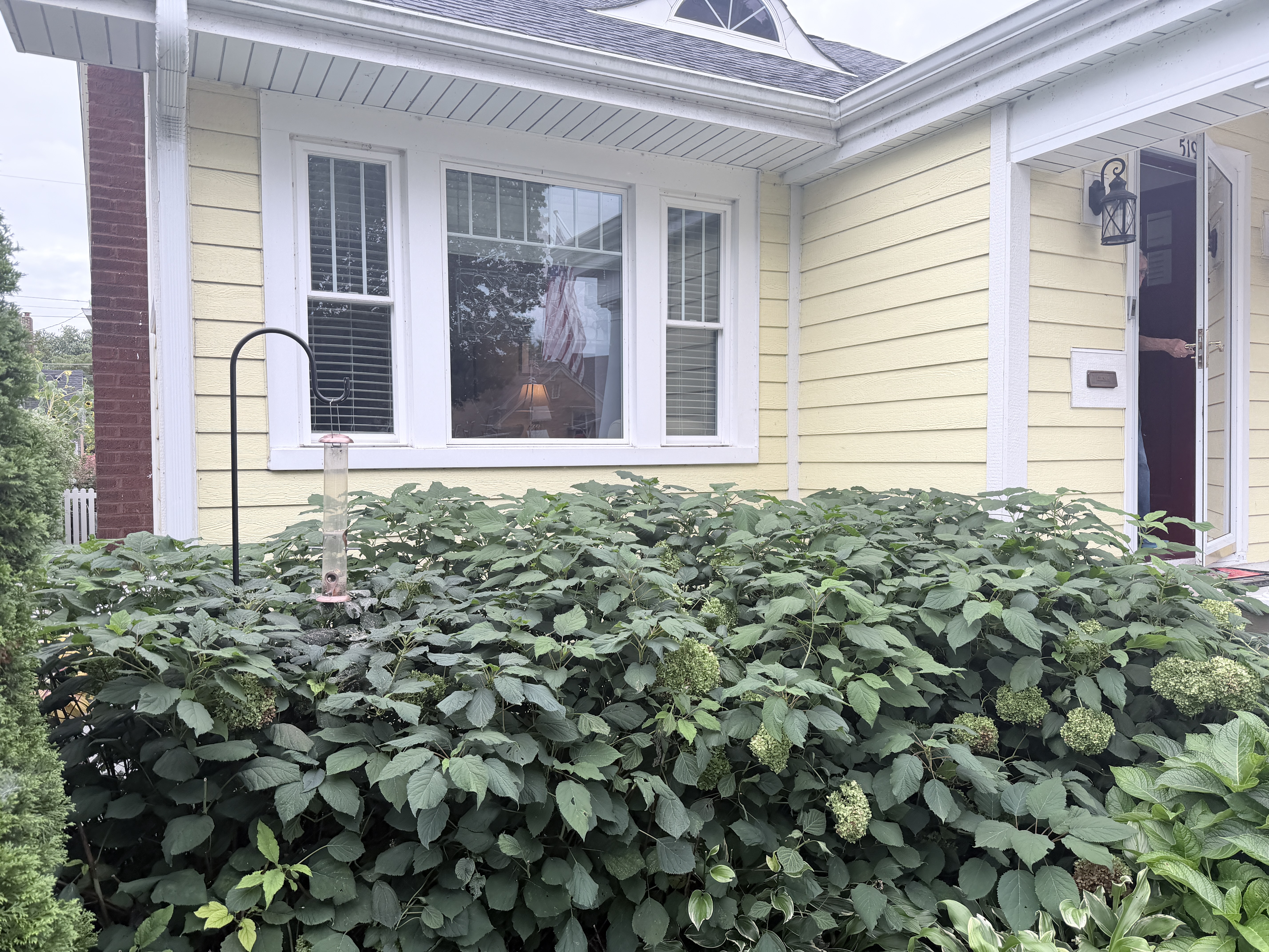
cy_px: 476
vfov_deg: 56.8
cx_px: 634
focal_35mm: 24
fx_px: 880
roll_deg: +0.9
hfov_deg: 71.6
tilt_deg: -1.2
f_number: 1.78
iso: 80
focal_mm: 6.76
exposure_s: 1/514
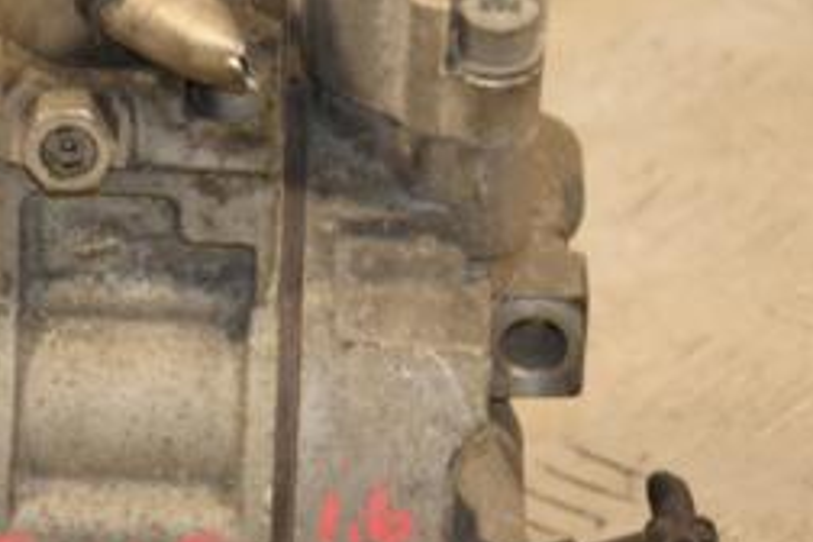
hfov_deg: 6.4
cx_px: -119
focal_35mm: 322
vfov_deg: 4.3
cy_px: 381
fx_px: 7271
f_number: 5.6
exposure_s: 1/125
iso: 800
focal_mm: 90
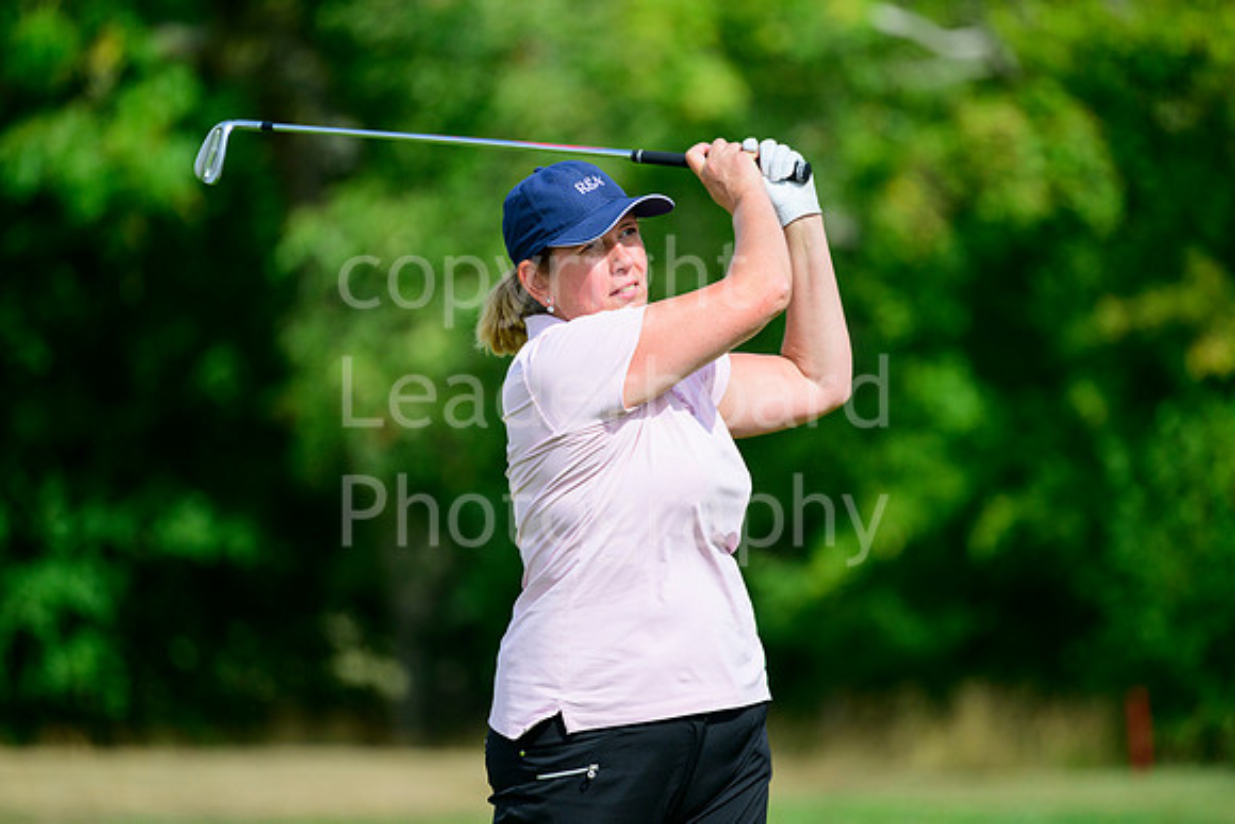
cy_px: 412
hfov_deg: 5.2
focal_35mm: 400
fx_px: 13725
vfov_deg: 3.4
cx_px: 618
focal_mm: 400
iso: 400
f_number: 5.6
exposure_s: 1/2000
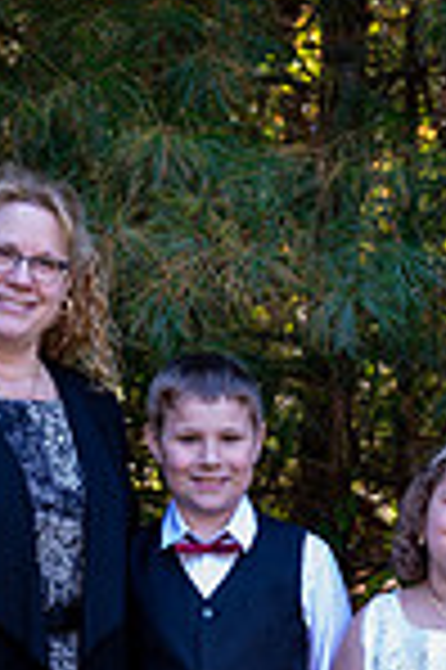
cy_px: 796
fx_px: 3148
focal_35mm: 169
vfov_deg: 11.9
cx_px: 354
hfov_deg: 8.1
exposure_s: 1/60
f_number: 5.6
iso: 720
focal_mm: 56
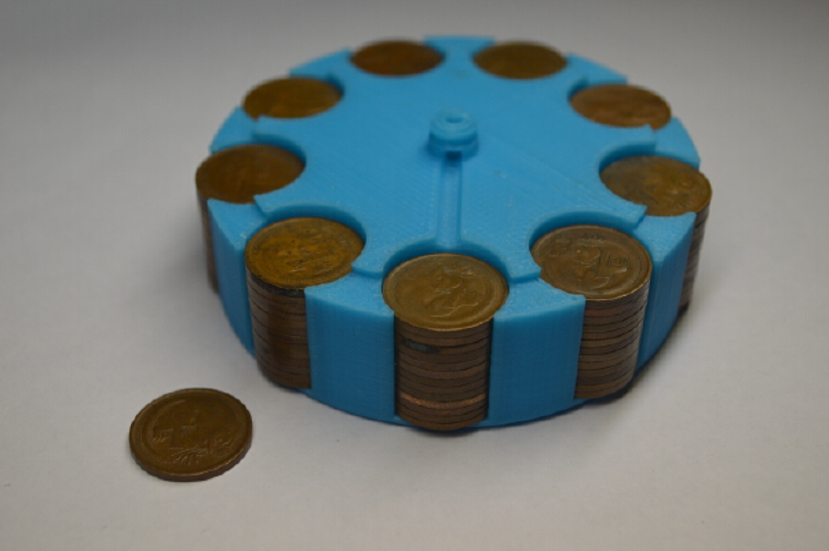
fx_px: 1208
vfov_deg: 25.7
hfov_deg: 37.9
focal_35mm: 52
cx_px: 414
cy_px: 276
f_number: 5.6
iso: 400
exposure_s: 1/125
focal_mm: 35
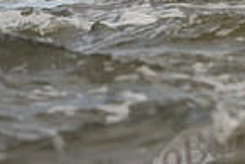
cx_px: 402
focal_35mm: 1518
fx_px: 10341
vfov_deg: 0.9
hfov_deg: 1.4
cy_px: -131
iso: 320
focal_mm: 380
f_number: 7.1
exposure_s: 1/1000
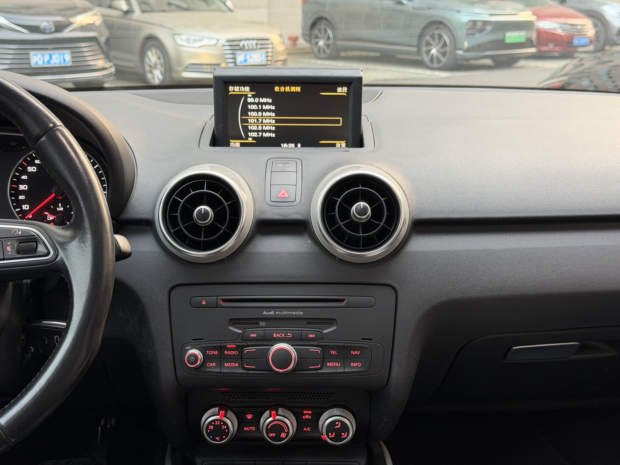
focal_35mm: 48
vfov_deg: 30.3
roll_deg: +0.7
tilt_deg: -15.6
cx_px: 310
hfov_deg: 39.7
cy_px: 232
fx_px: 860
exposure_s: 1/49
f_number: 1.78
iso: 200
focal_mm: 6.76
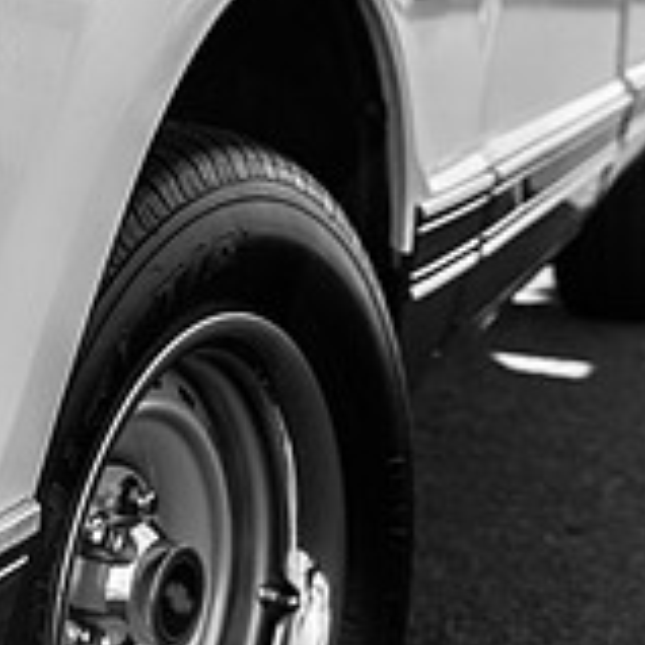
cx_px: -160
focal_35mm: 83
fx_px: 1750
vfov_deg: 20.6
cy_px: 103
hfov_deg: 19.5
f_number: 6.3
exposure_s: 1/250
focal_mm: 24
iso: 125
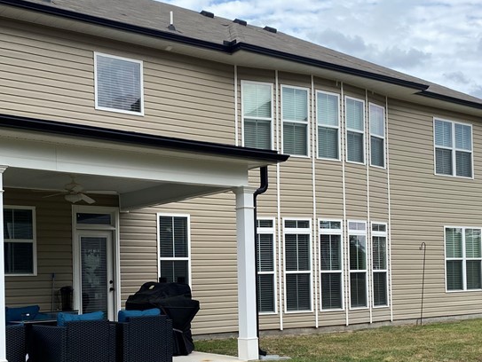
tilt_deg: +0.8
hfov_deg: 38.7
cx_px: 184
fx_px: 683
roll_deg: +1.1
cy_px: 283
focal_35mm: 49
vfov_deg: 29.1
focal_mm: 4.25
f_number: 1.8
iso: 32
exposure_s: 1/852
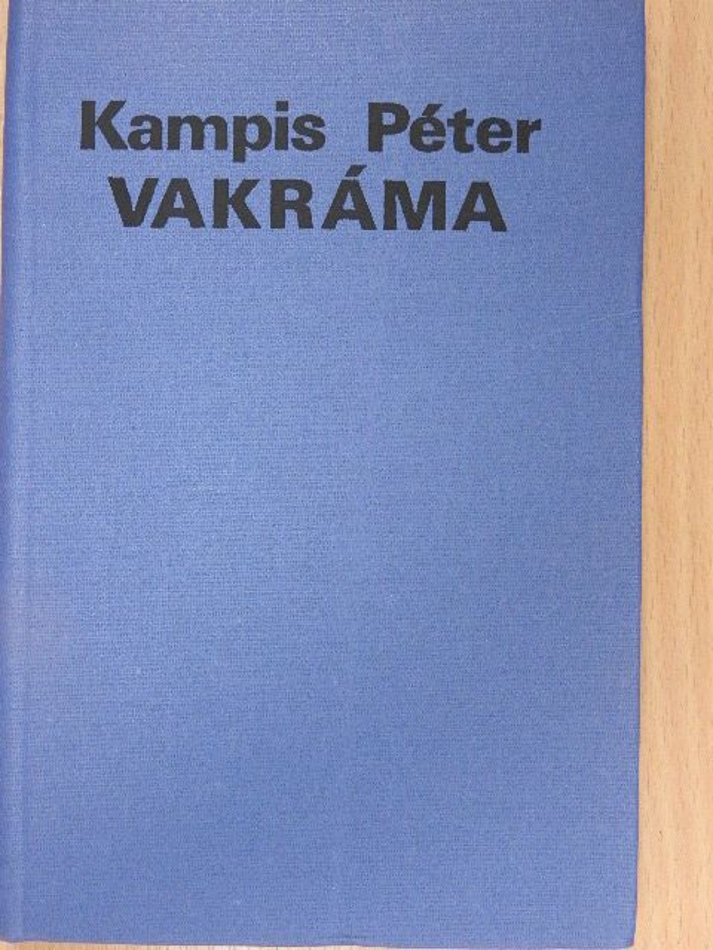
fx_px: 2197
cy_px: 475
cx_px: 356
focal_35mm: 80
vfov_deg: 24.4
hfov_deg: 18.4
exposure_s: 1/60
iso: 1100
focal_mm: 14.3
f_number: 4.5
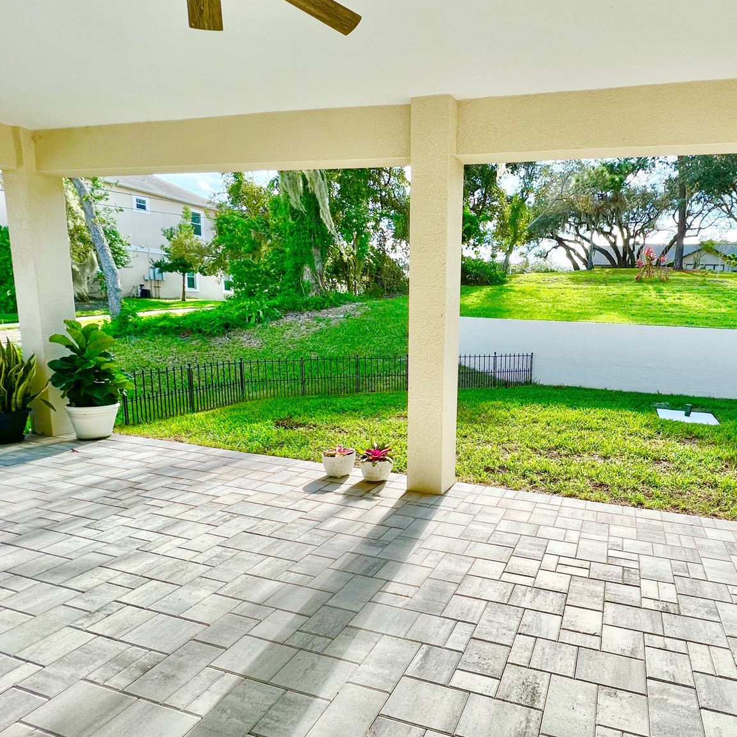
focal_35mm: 16
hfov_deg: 84.9
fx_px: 385
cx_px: 482
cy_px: 381
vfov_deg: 87.4
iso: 32
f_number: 1.8
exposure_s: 1/547
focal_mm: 1.57
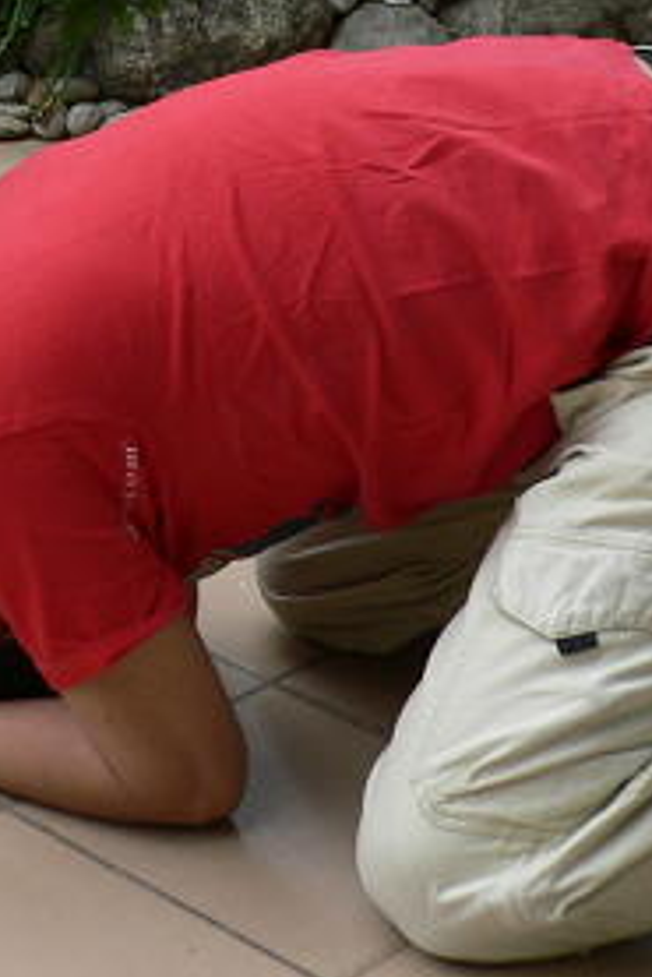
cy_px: 187
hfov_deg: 15.7
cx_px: -127
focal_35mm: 84
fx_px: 2279
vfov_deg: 23.8
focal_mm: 5.8
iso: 64
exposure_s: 1/160
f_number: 2.8
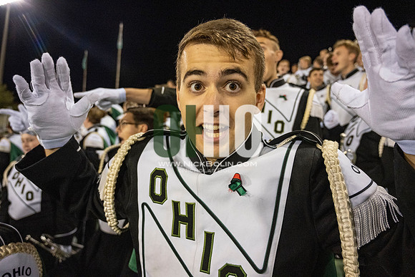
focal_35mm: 24
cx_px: 208
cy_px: 138
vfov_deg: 53.2
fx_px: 277
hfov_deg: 73.7
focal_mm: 24
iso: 3200
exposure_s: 1/500
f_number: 4
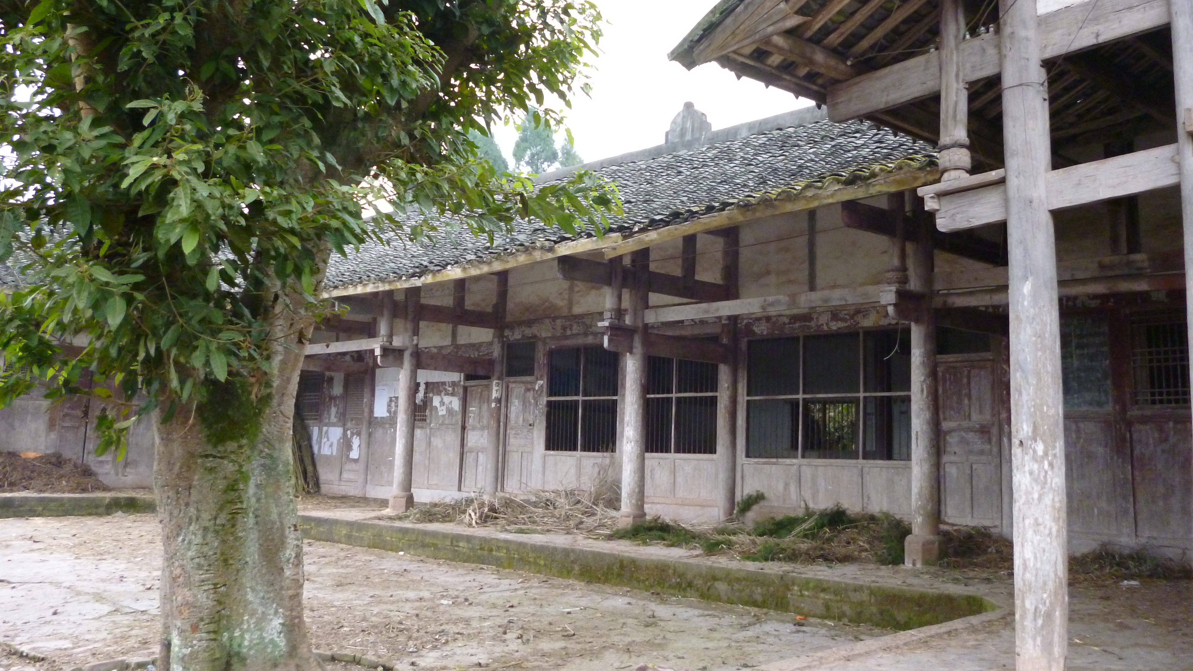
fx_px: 1044
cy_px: 252
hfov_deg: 59.5
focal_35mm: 33
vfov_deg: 35.4
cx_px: 630
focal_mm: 5
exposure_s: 1/60
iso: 400
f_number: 3.1
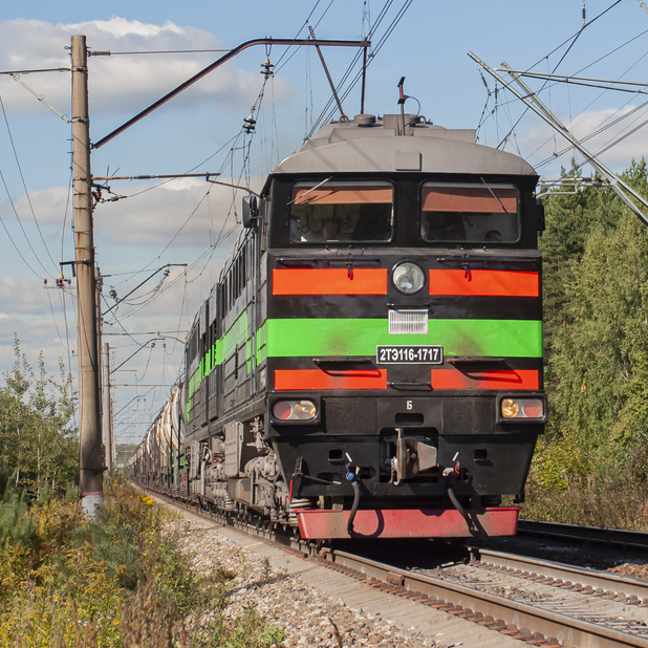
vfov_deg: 16.1
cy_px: 203
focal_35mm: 108
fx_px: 2287
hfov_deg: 16.1
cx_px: 417
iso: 200
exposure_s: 1/640
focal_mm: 40
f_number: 8
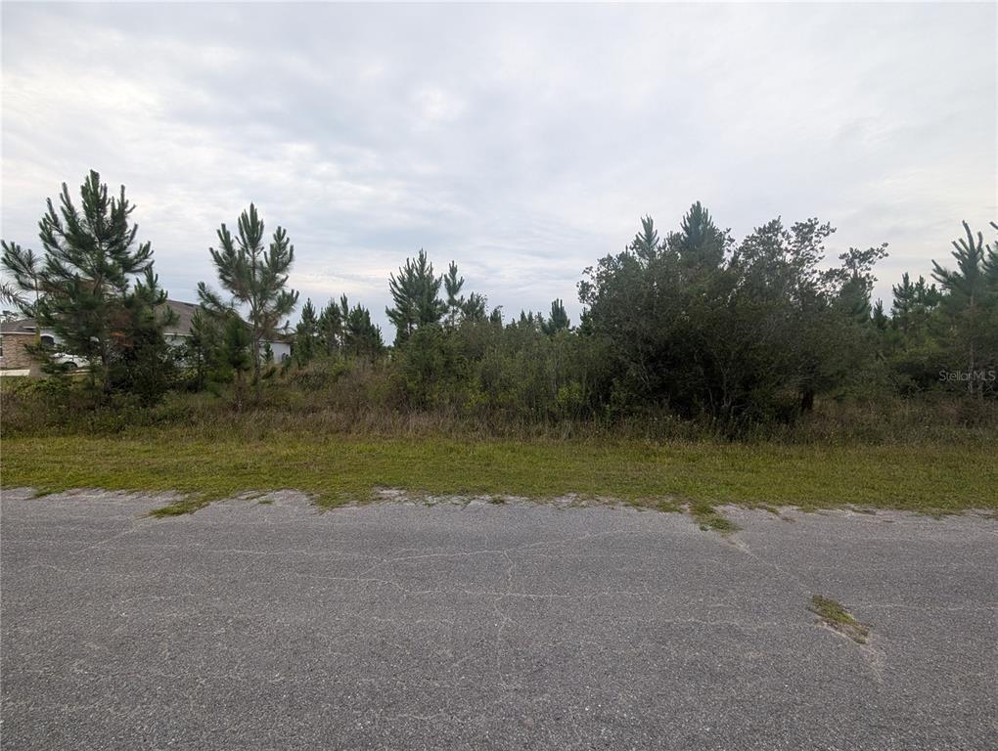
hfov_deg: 110.5
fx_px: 346
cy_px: 376
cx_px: 499
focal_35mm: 12
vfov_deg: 94.6
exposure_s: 1/929
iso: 53
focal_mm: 2.02
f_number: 1.7
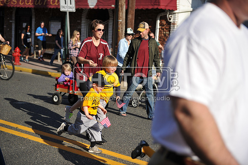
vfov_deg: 21.9
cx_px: 124
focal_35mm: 62
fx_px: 427
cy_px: 82
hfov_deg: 32.4
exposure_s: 1/6400
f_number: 2.8
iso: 400
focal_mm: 62
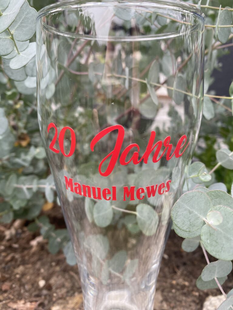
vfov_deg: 67.3
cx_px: 116
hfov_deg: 53.1
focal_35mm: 26
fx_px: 233
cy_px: 155
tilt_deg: -12.9
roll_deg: -2.1
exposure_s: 1/121
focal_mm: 4.25
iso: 100
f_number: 1.8
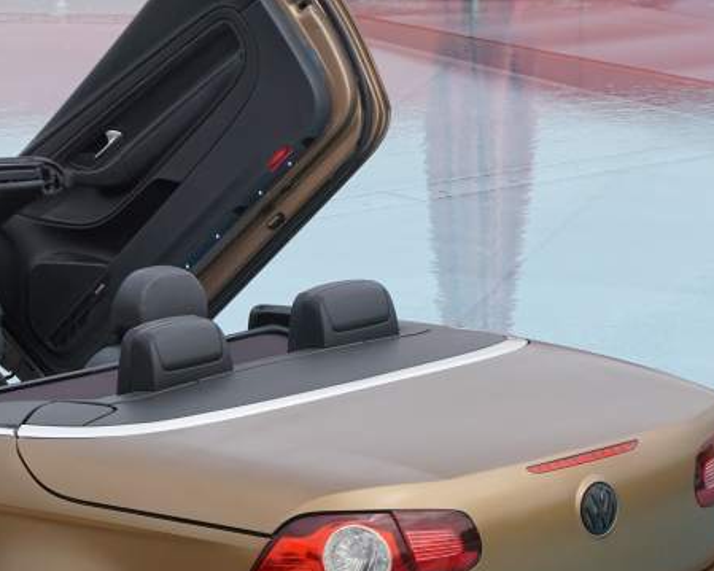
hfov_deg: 8.0
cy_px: 414
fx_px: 5093
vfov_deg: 6.4
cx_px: 19
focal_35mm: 241
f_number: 11
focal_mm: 75
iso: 400
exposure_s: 1/200
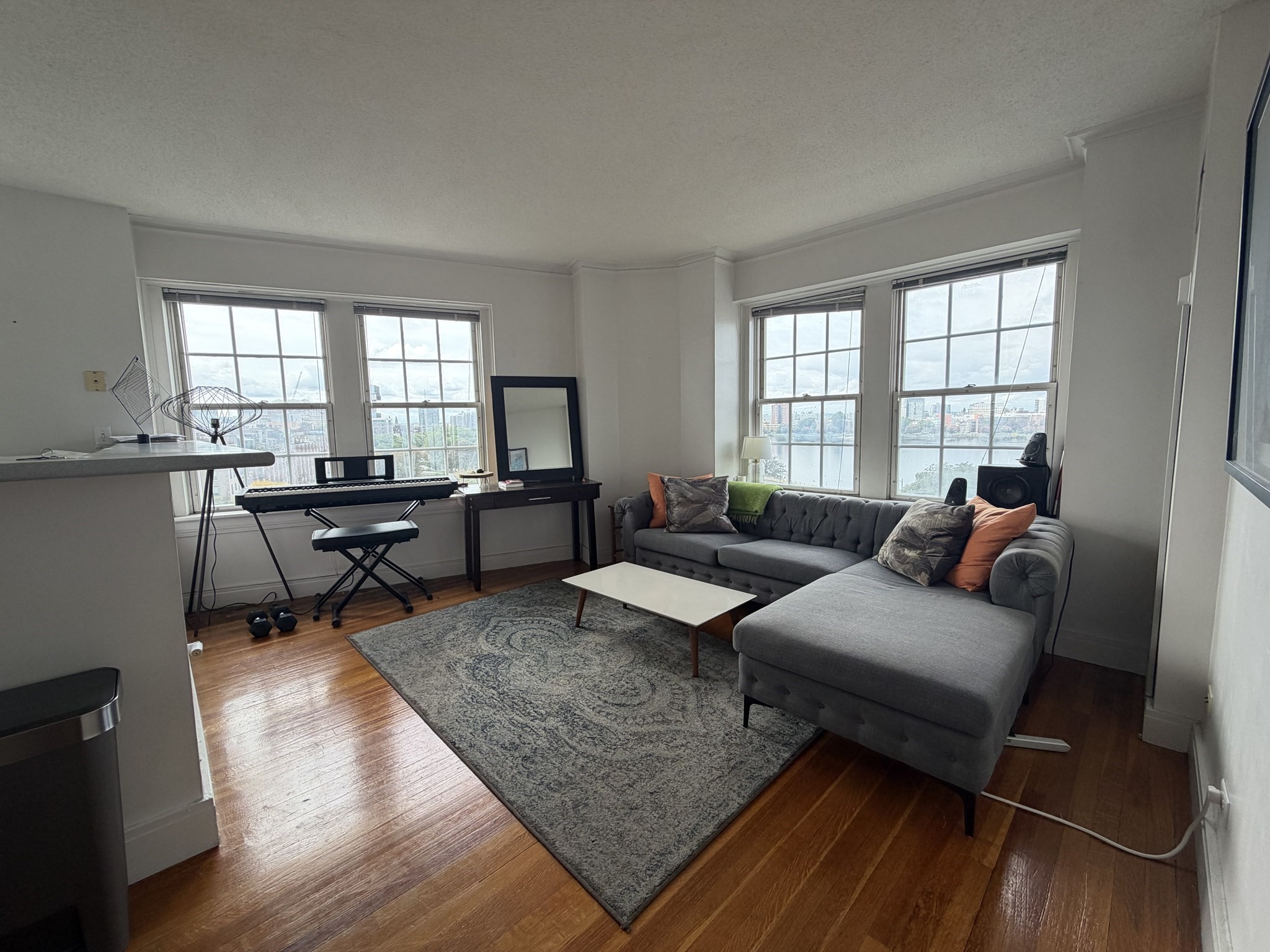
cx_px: 635
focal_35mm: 14
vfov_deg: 85.7
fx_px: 514
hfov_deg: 102.1
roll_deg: +1.8
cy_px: 476
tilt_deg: -5.2
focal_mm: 2.22
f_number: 2.2
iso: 64
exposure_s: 1/148
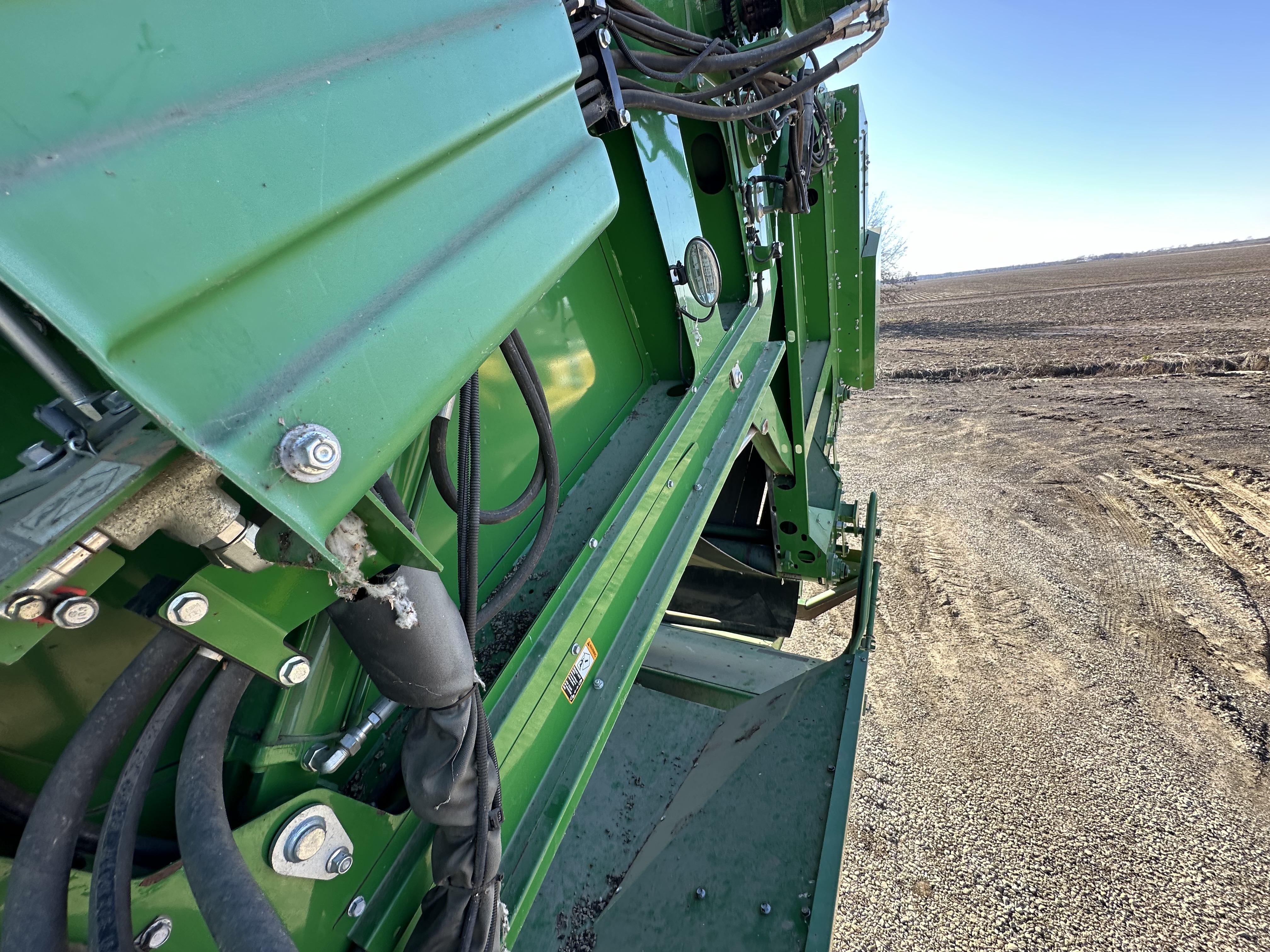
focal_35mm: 14
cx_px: 635
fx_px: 514
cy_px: 476
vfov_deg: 85.7
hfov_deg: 102.1
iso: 40
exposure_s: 1/217
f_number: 2.2
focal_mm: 2.22
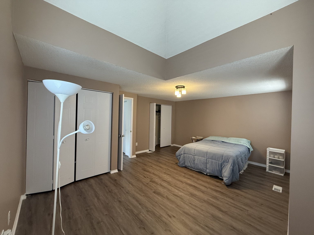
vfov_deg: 85.7
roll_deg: -1.1
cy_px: 118
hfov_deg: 102.1
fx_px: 127
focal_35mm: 14
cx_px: 157
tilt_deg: +0.7
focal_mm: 2.22
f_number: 2.2
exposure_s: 1/120
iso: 500
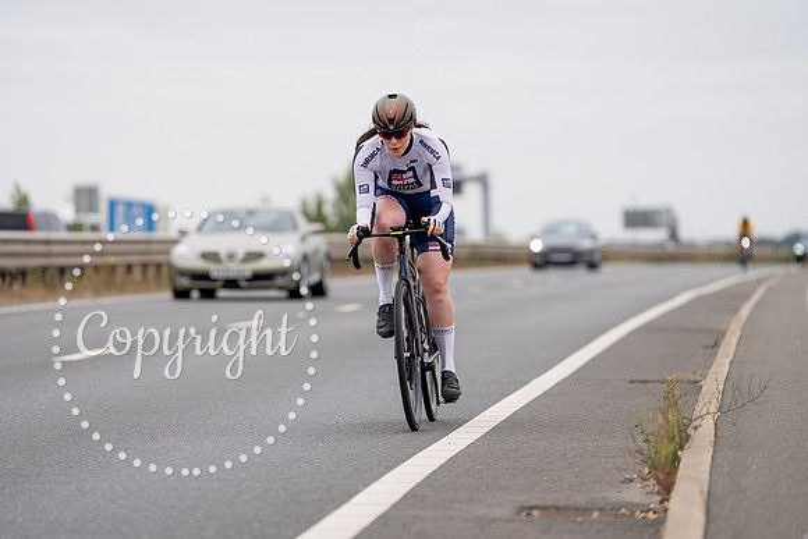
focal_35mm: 185
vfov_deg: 7.4
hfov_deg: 11.1
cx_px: 404
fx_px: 4153
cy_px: 270
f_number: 3.2
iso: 100
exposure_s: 1/800
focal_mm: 185
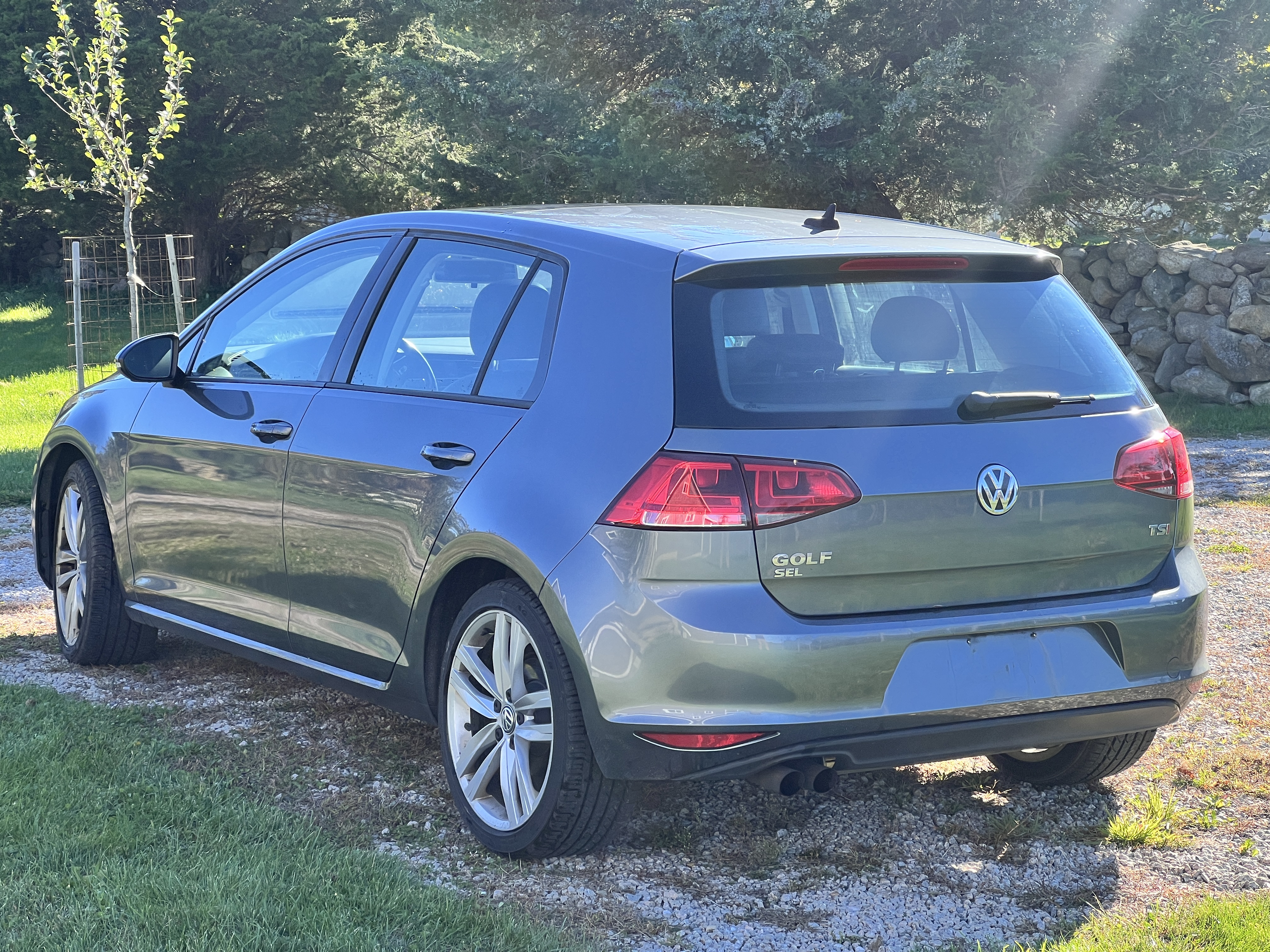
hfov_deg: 25.3
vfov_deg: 19.1
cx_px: 635
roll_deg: -0.8
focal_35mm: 77
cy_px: 476
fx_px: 2825
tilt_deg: -7.0
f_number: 2.8
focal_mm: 9
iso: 32
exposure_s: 1/198
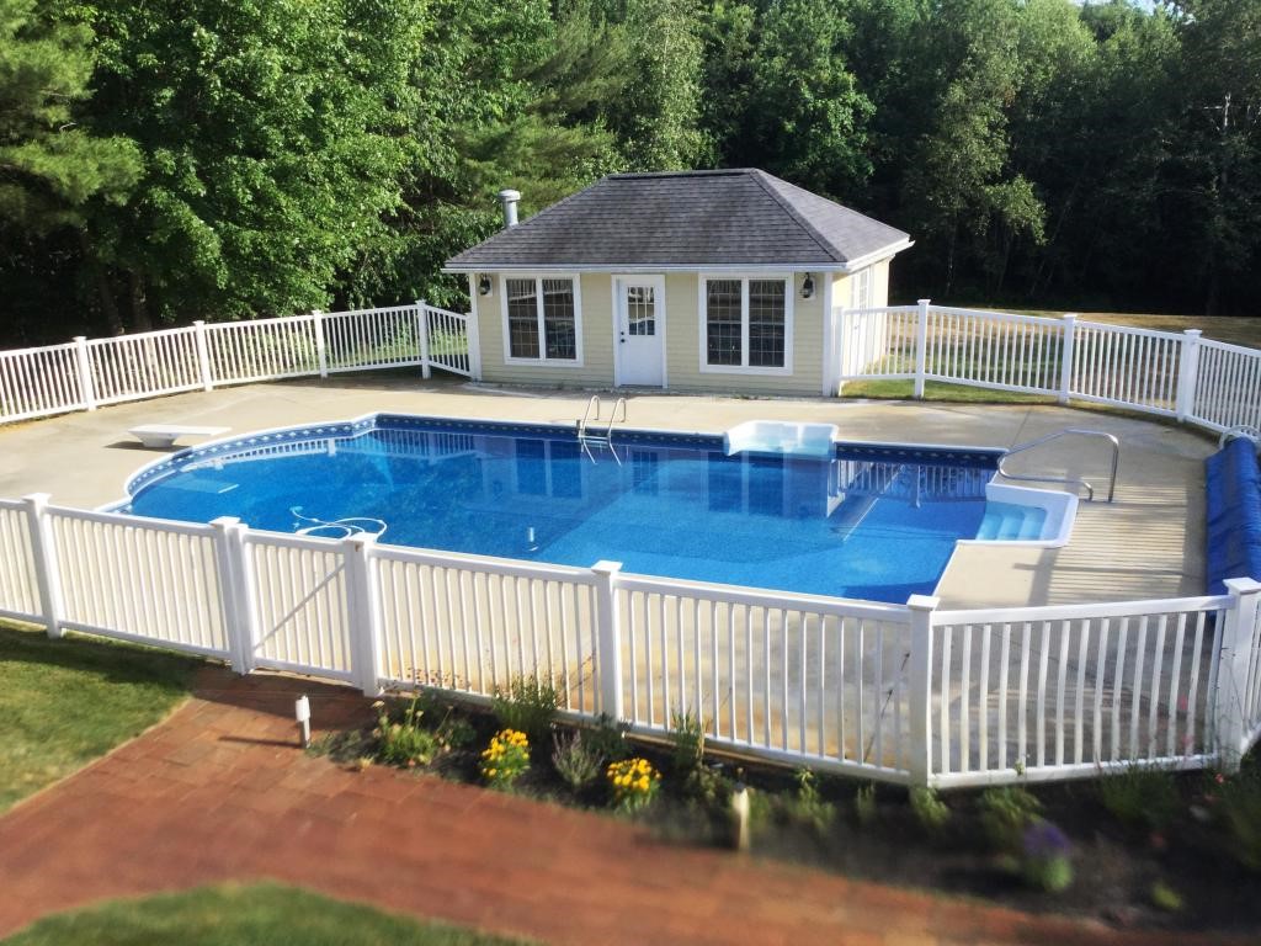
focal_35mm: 31
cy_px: 473
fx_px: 1129
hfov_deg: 58.4
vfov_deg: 45.4
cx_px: 630
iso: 25
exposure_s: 1/582
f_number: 2.4
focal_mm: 3.3
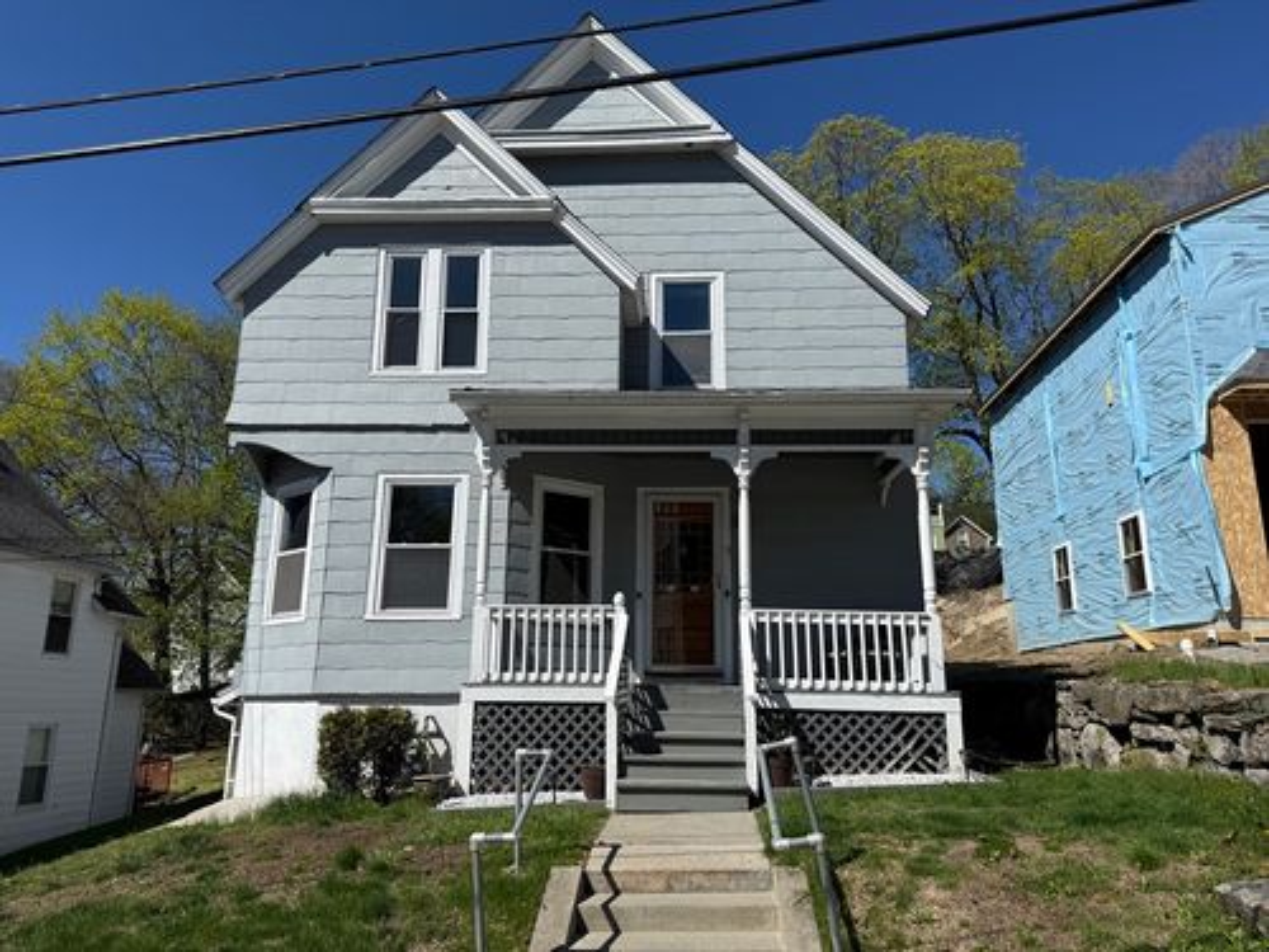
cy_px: 476
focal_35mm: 24
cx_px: 634
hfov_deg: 71.6
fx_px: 880
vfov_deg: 56.8
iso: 80
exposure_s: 1/7353
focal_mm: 6.76
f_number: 1.78
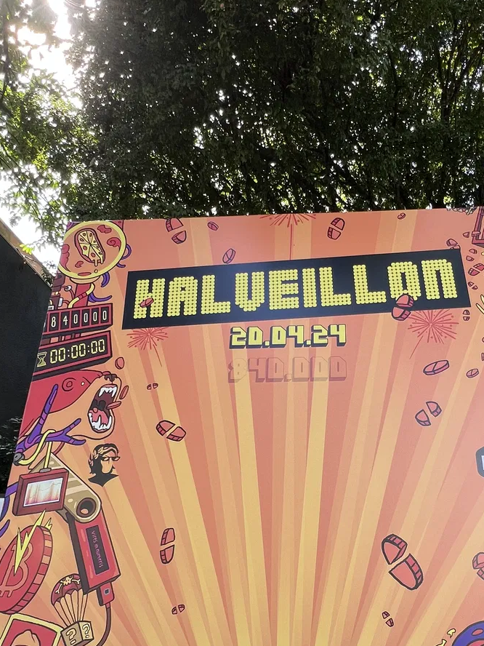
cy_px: 416
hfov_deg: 54.2
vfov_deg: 68.0
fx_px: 466
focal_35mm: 25
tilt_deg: +21.0
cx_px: 304
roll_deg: -0.5
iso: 32
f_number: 1.8
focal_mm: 1.57
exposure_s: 1/116
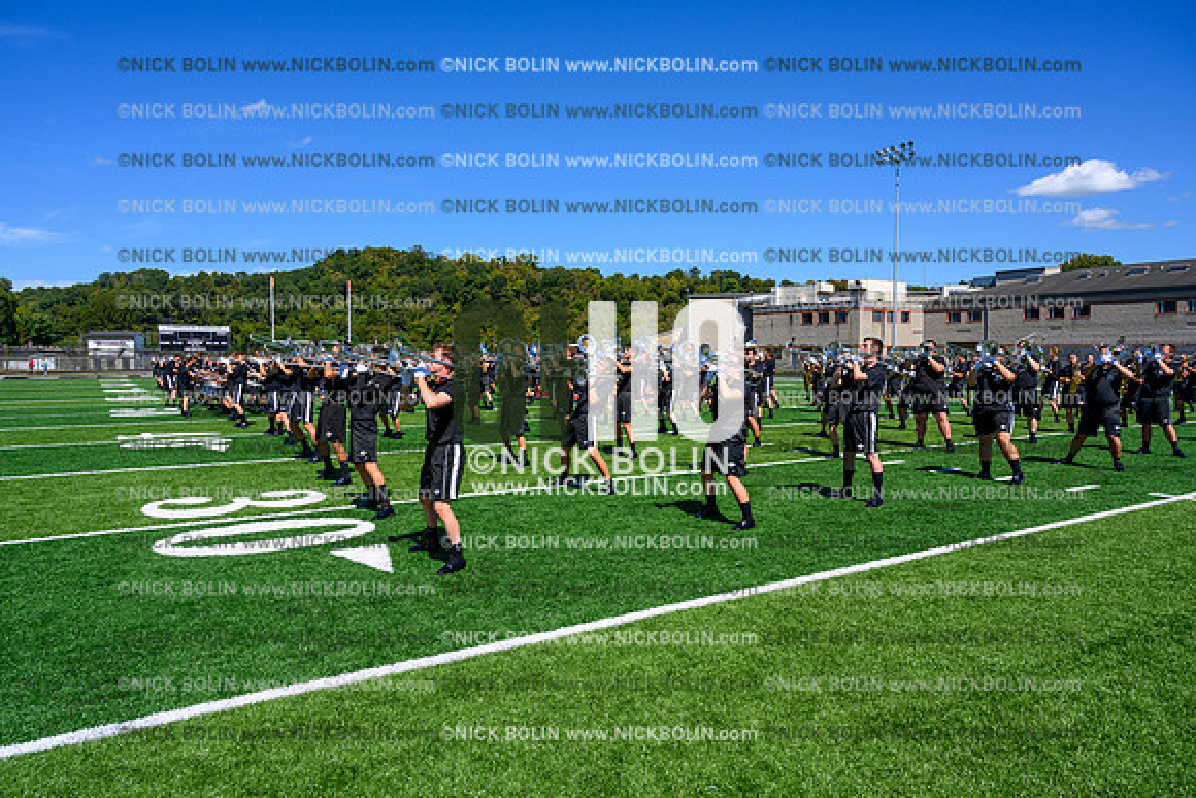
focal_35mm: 24
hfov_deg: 73.7
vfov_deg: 53.2
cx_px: 598
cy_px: 399
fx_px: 797
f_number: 8
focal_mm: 24
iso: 160
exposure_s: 1/640
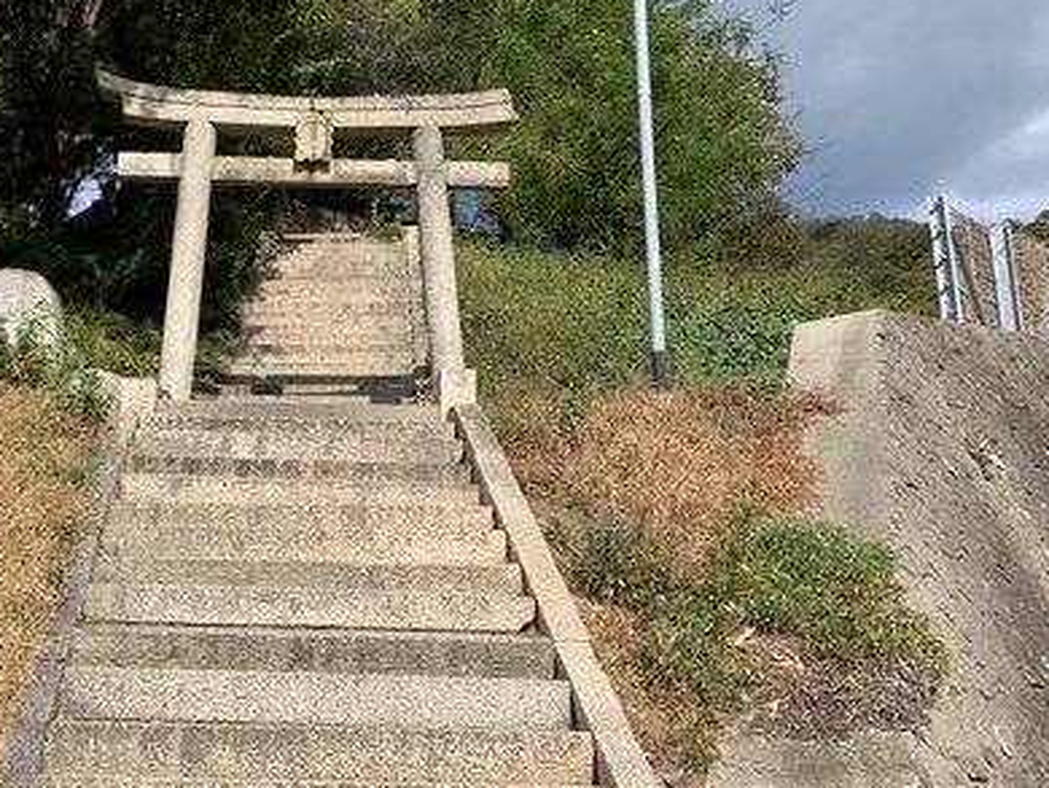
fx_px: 1213
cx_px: 253
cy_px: 417
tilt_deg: +13.9
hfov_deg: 45.1
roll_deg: -1.2
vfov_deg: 36.0
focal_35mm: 40
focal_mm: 4.25
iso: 25
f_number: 1.8
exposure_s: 1/2481
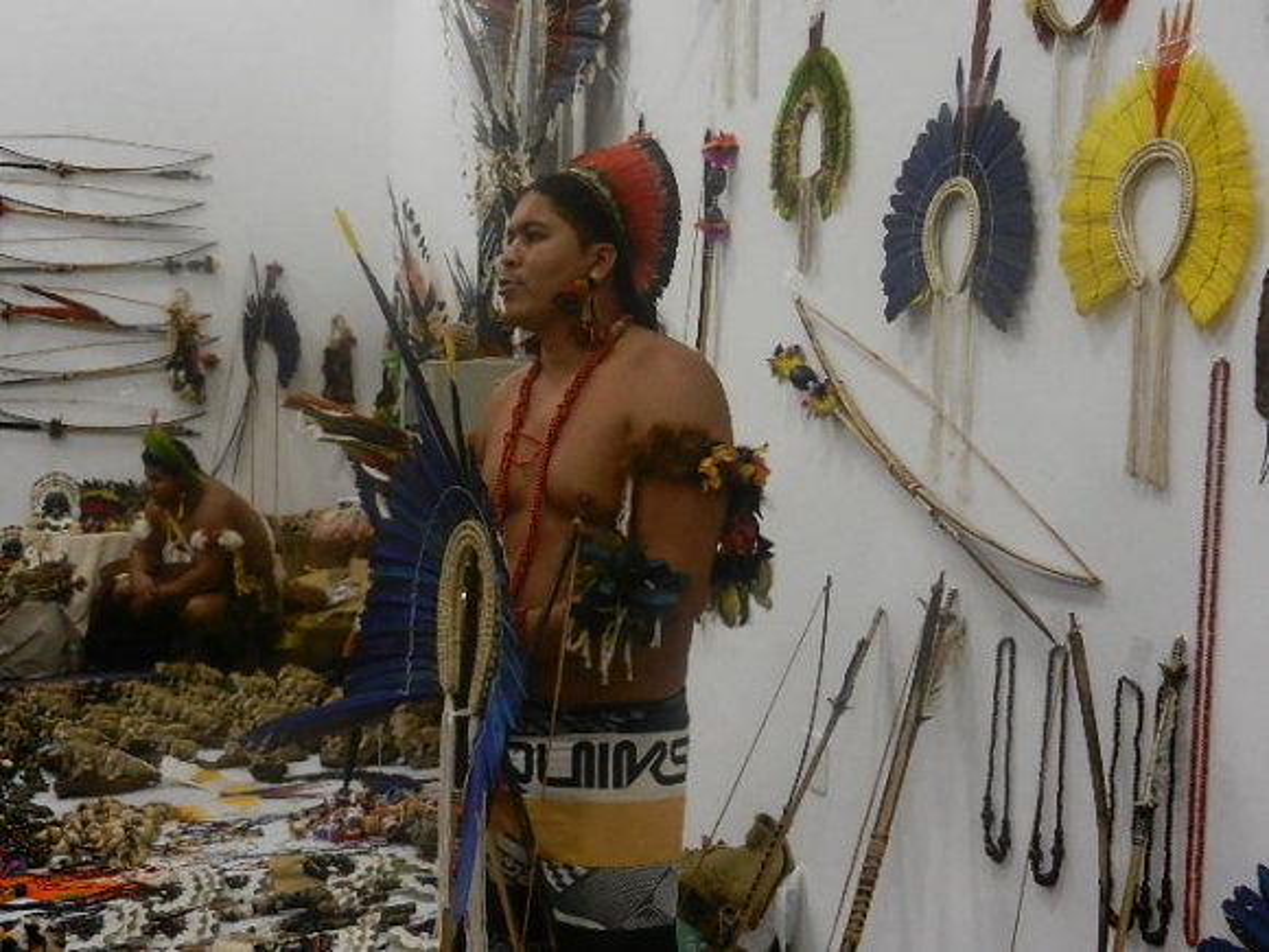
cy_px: 476
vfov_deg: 37.7
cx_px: 634
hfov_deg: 49.0
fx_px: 1393
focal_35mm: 38
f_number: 4
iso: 640
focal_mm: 6.9
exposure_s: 1/40
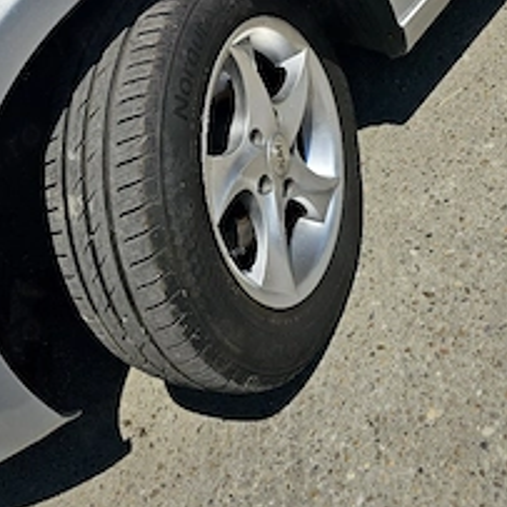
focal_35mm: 40
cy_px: 17
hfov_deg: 41.7
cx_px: 205
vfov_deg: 38.0
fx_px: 663
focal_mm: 6.3
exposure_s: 1/2500
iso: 10
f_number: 1.7
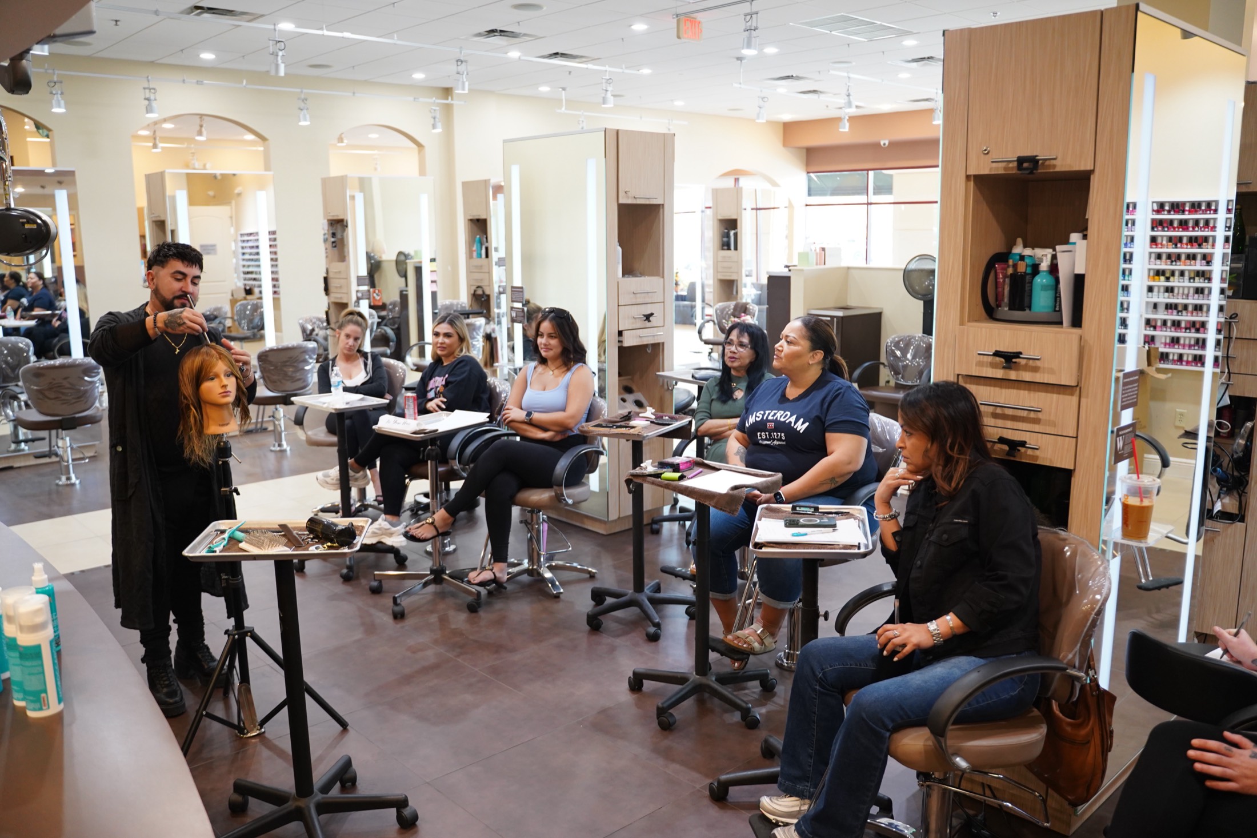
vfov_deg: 46.4
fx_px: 977
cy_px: 419
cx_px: 628
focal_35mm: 28
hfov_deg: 65.5
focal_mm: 28
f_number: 2.8
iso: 2000
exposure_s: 1/200
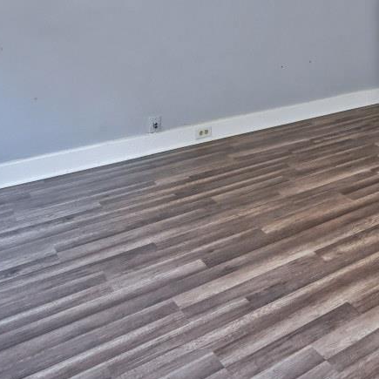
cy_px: -38
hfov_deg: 35.0
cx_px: 419
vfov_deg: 35.1
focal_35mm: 41
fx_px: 508
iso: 200
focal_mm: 14
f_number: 4.5
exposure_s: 1/80
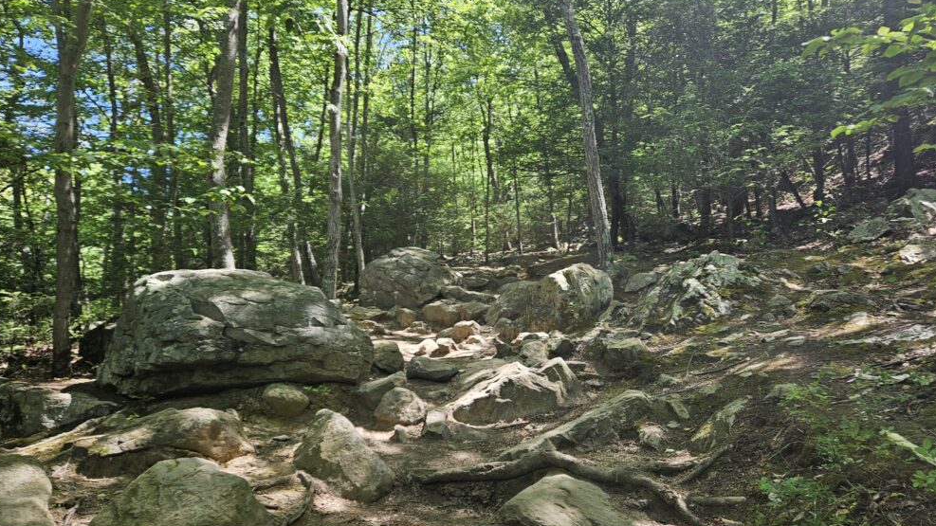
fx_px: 645
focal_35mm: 26
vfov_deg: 44.4
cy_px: 262
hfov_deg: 71.9
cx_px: 471
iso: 25
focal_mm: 5.4
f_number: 1.8
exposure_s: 1/180
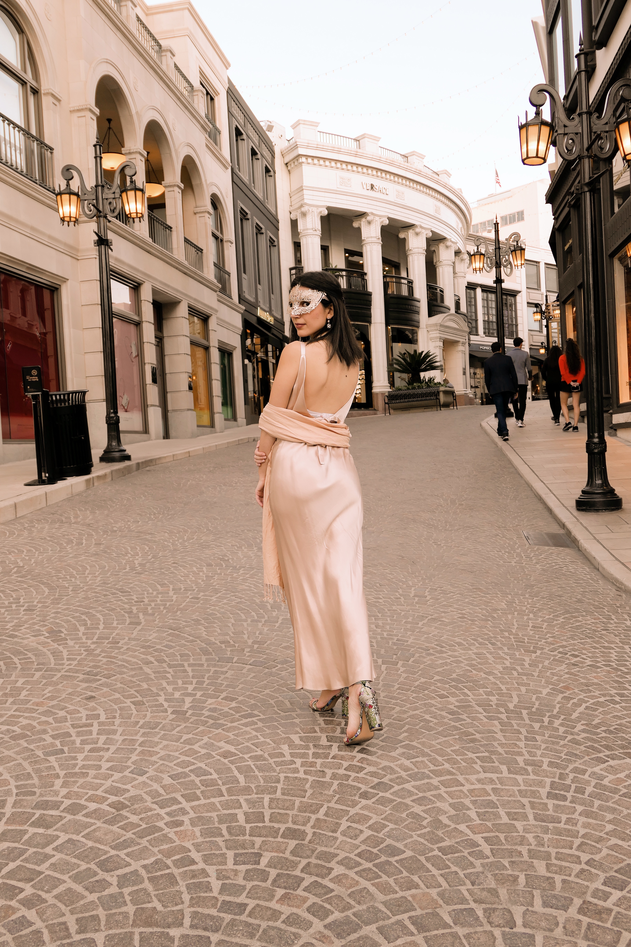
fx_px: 789
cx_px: 316
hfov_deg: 43.6
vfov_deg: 61.9
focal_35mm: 30
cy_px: 474
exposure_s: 1/125
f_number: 2.5
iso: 125
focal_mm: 11
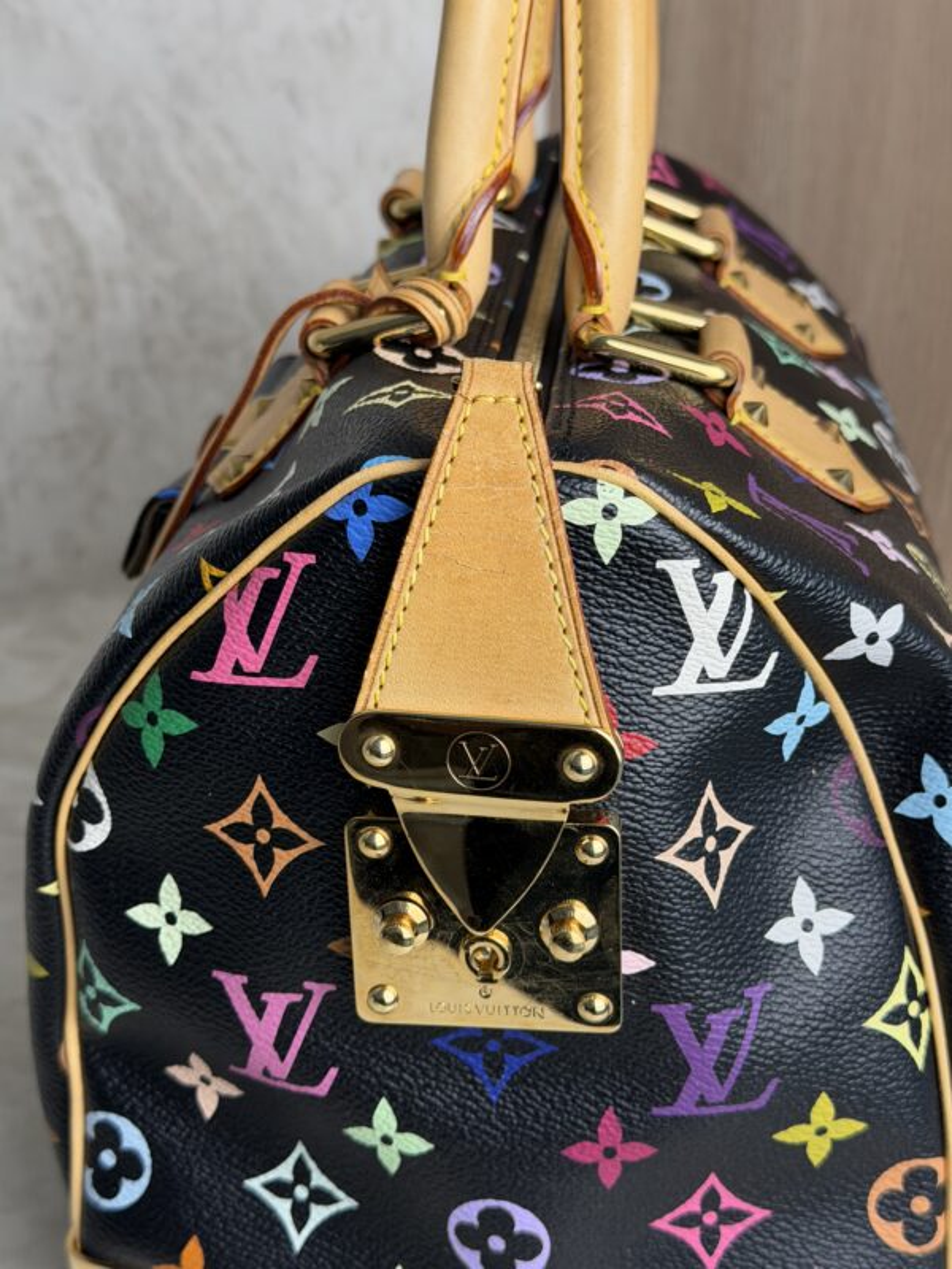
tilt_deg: -24.1
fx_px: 1760
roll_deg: -1.7
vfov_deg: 39.7
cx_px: 476
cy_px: 634
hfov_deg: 30.3
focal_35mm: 48
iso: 80
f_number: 1.78
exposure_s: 1/120
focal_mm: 6.76
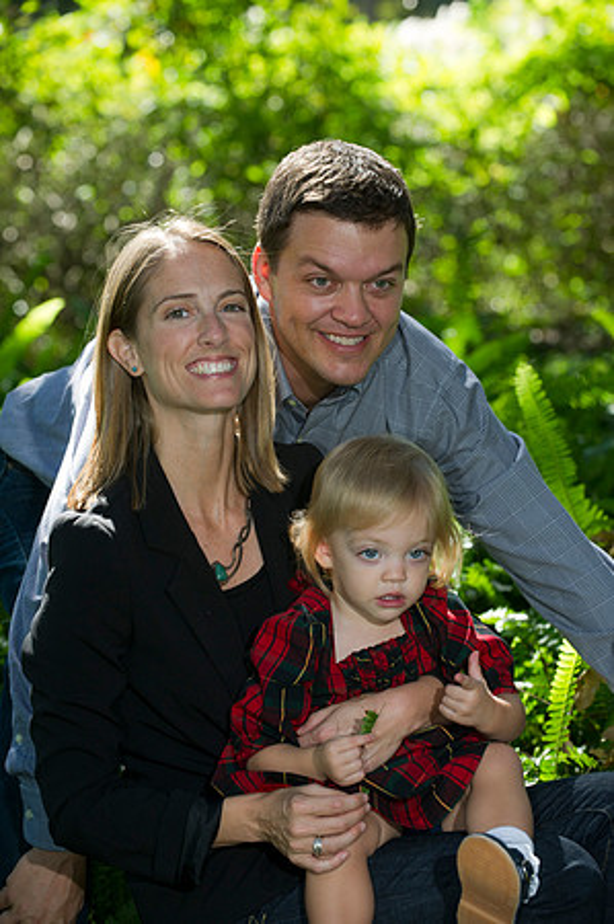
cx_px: 307
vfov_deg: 17.7
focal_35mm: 116
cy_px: 462
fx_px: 2974
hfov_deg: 11.8
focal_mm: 116
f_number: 4.5
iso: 250
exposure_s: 1/160
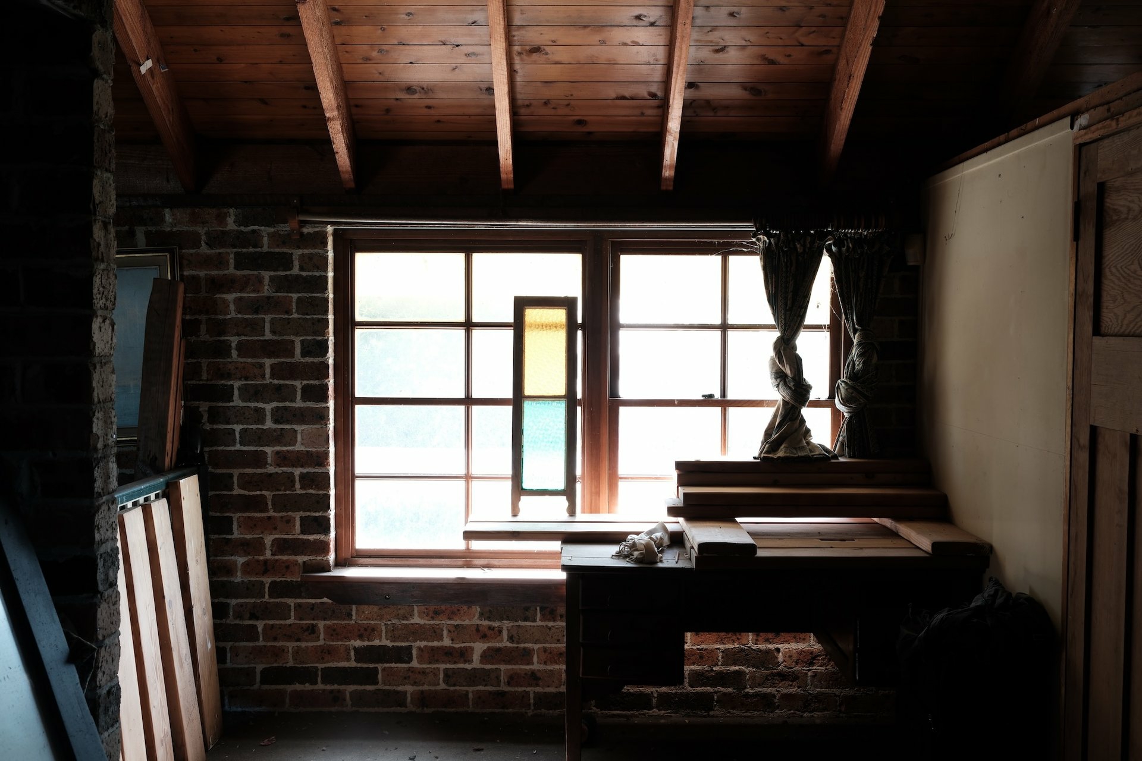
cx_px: 571
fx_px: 1110
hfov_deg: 54.4
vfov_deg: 37.9
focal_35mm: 35
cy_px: 380
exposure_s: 1/4
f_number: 8
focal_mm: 23
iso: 125
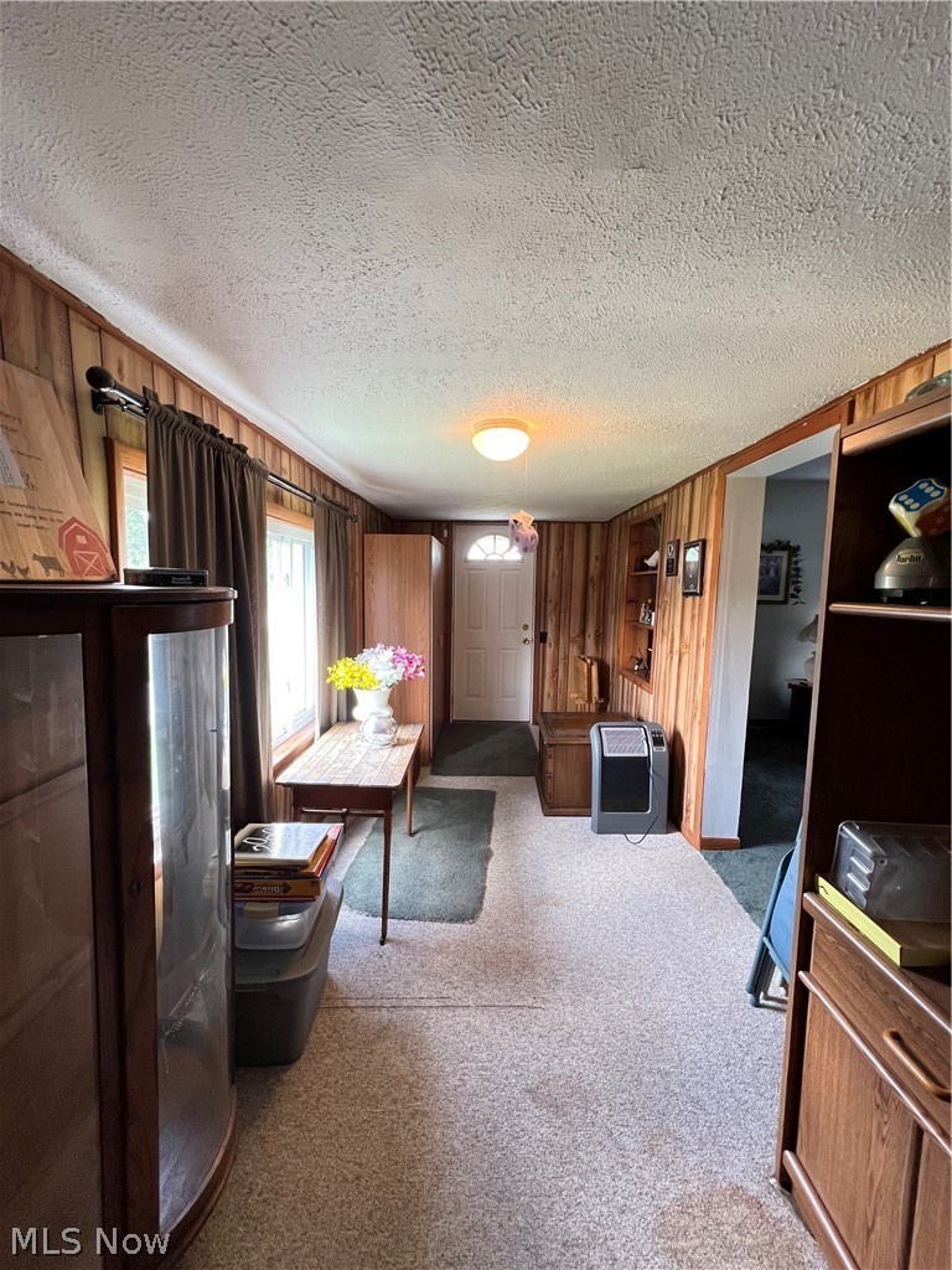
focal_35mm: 13
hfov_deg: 89.9
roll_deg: -0.3
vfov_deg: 106.2
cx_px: 476
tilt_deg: -5.7
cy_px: 635
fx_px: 477
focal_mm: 1.57
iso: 200
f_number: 1.8
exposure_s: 1/60
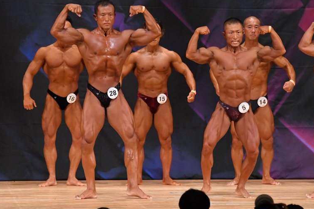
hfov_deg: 7.0
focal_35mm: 294
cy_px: 104
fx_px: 2563
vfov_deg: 4.7
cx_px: 161
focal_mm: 190
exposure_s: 1/400
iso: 5600
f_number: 5.6
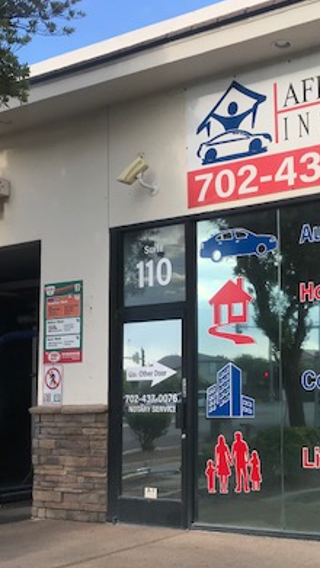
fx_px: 753
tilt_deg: +8.2
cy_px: 322
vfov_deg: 41.2
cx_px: 291
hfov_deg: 23.3
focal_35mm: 50
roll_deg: -1.1
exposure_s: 1/977
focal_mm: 3.99
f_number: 1.8
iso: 20
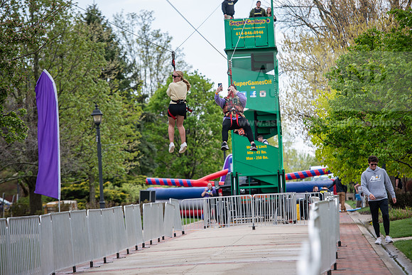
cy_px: 138
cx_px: 206
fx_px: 1831
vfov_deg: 8.6
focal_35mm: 160
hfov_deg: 12.8
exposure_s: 1/640
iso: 160
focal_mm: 160
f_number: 4
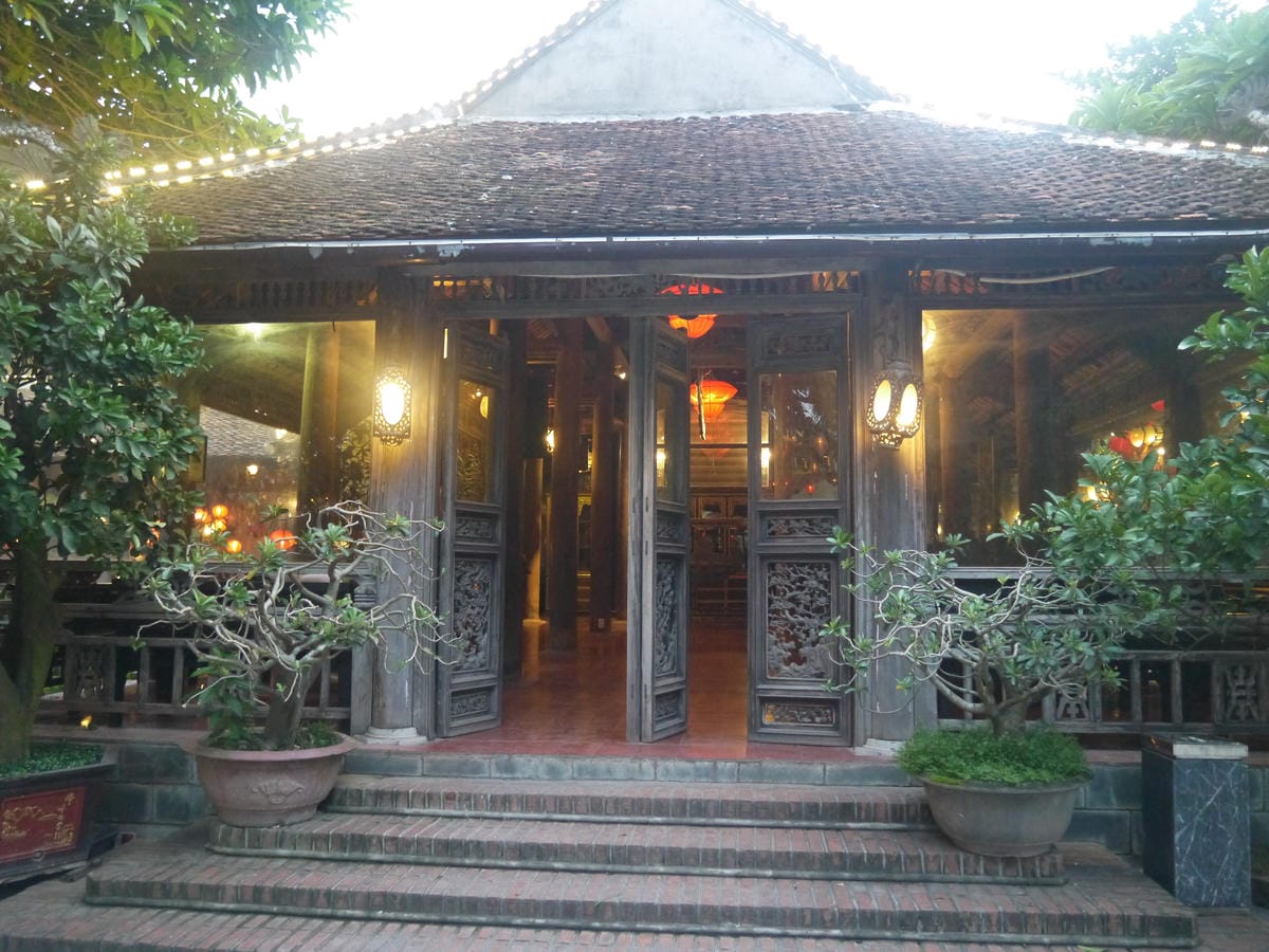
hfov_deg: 63.4
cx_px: 634
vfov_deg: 49.7
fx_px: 1026
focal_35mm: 28
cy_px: 476
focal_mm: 14
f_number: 3.5
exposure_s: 1/25
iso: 1600
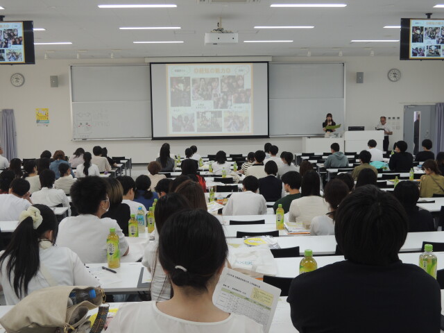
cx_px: 222
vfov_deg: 36.0
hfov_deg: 46.8
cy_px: 166
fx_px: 513
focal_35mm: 40
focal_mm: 7.2
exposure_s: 1/50
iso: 110
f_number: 3.3
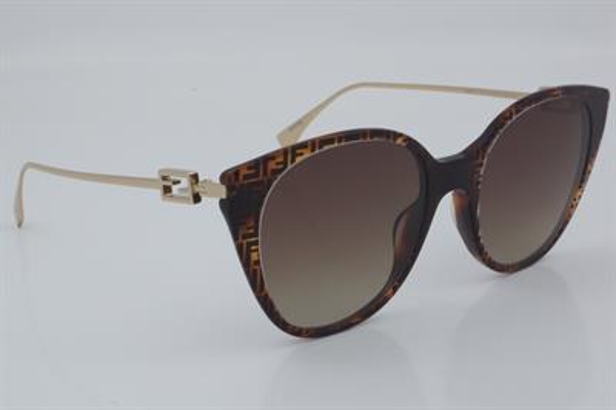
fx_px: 1282
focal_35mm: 75
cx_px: 308
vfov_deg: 18.2
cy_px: 205
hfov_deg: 27.0
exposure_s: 1/4
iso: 100
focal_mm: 50
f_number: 32
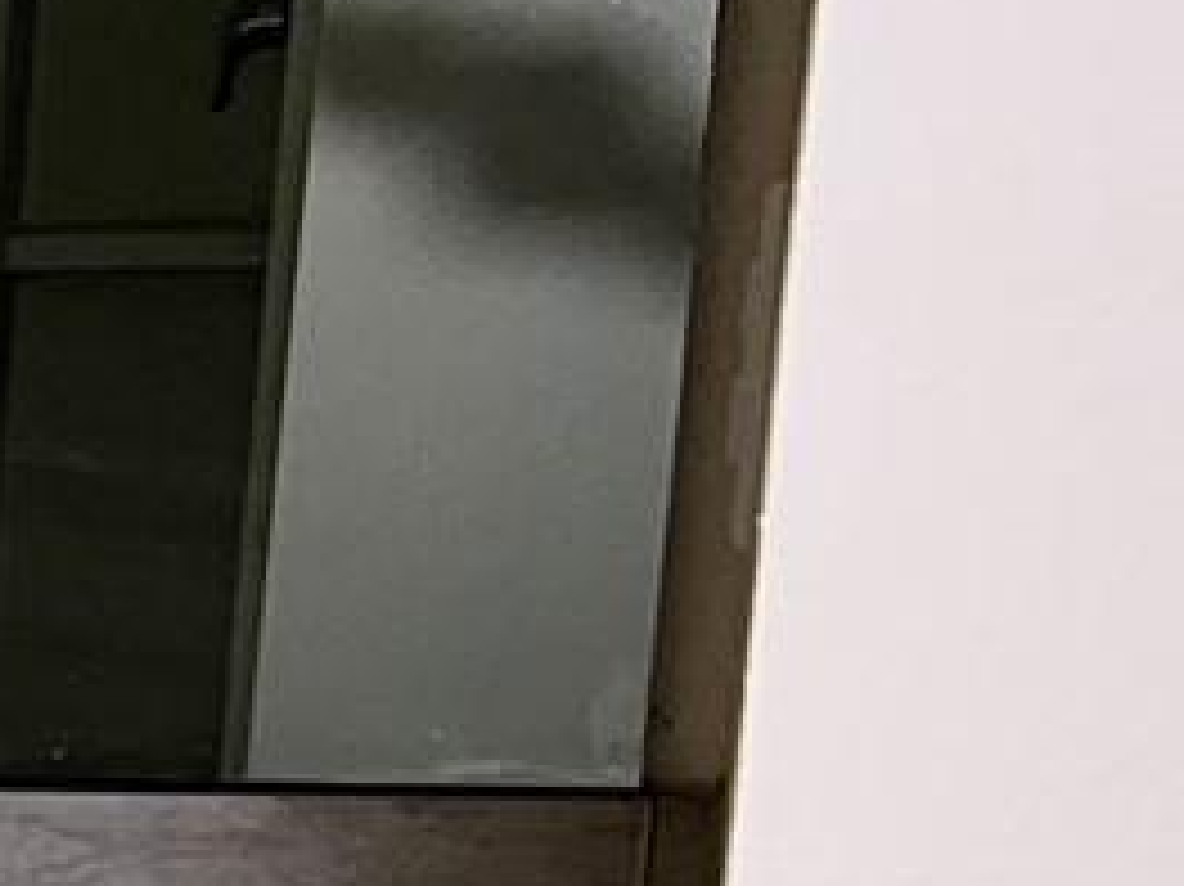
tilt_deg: -16.5
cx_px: -2273
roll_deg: +2.5
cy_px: 1516
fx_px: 5402
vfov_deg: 9.0
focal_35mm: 158
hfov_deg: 9.8
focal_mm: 5.7
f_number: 1.5
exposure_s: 1/190
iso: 32
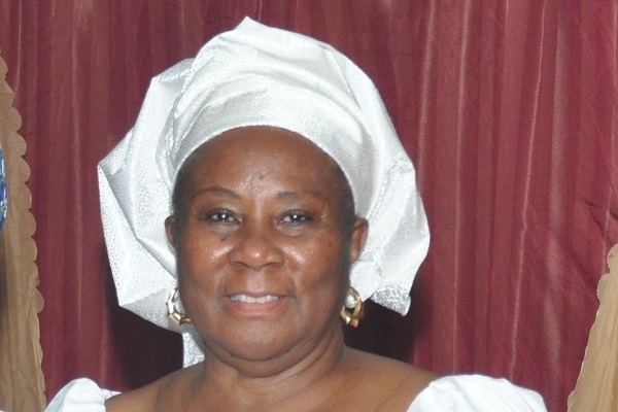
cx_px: 309
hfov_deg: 43.6
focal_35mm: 45
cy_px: 206
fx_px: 772
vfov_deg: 29.9
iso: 800
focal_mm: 30
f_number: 4.5
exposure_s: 1/200
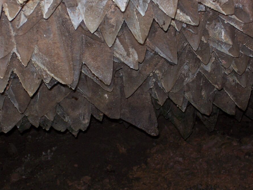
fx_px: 863
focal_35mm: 118
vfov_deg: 12.6
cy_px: 96
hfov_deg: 16.7
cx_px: 132
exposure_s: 1/90
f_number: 4.6
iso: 125
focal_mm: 16.8
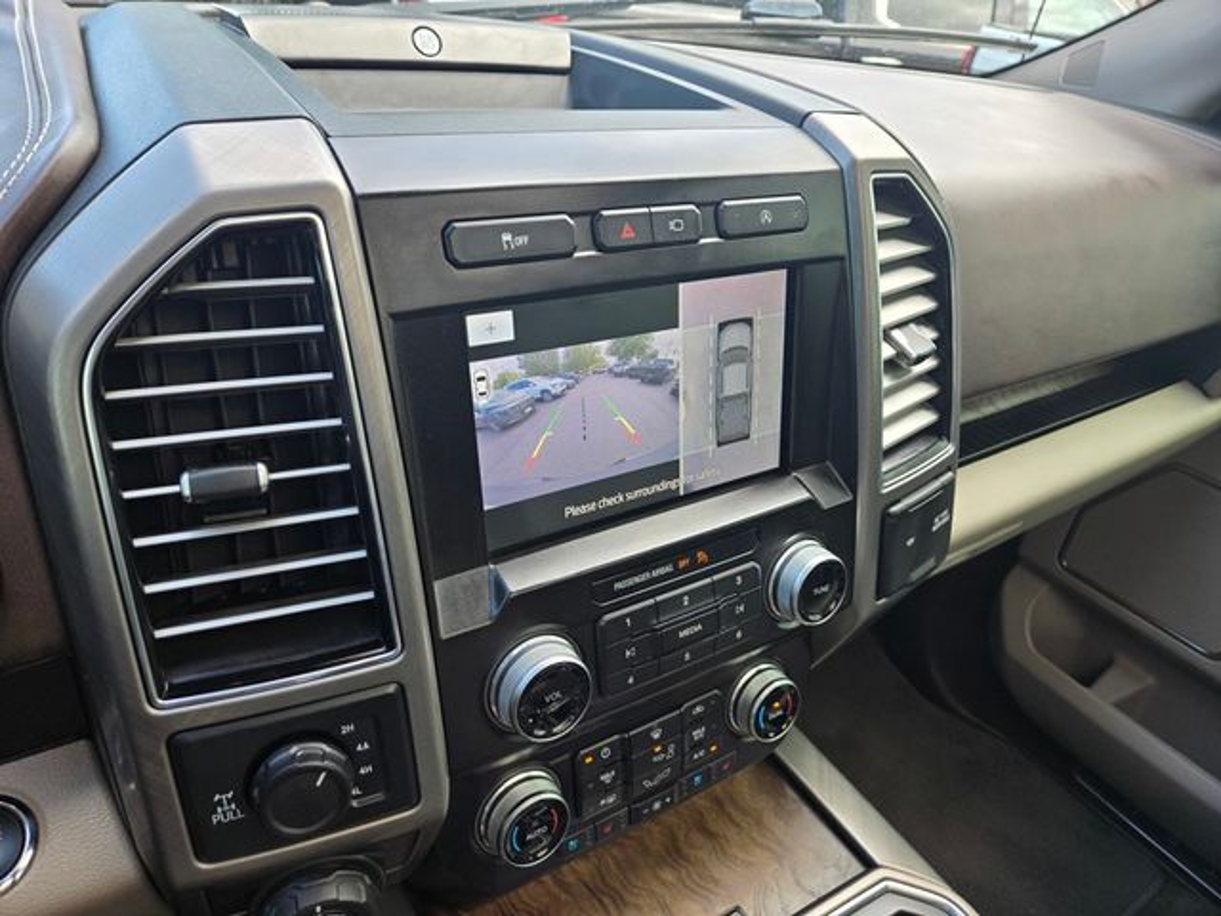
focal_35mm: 23
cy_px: 458
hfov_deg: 73.9
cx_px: 610
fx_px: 811
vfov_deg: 58.9
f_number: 1.8
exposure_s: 1/180
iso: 50
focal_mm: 5.4
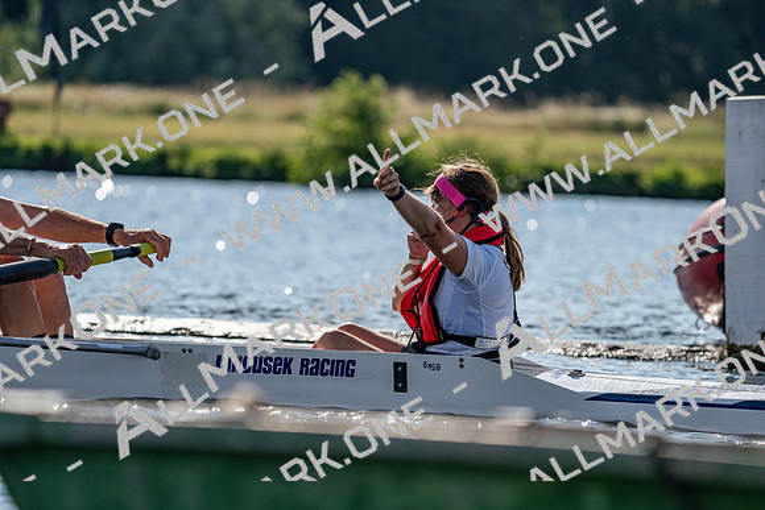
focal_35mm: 312
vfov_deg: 4.4
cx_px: 382
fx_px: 6631
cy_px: 255
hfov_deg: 6.6
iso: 160
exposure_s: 1/1600
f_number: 6.3
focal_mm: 312
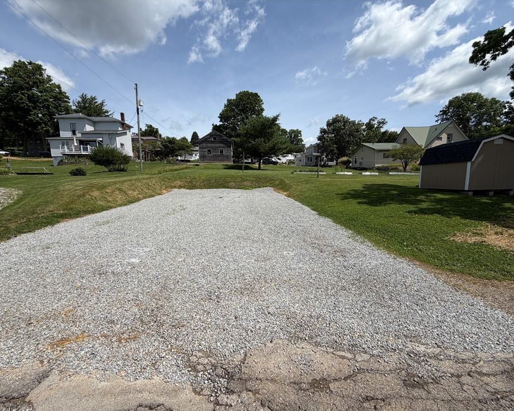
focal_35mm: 15
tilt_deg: -7.4
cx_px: 253
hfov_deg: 96.8
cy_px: 210
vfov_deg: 84.0
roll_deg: +0.8
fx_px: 228
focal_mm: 2.22
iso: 20
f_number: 2.2
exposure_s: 1/1339
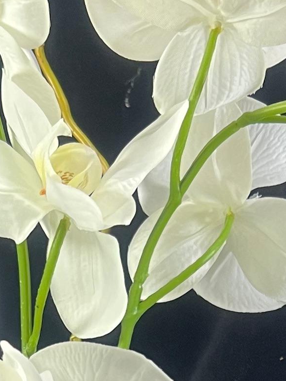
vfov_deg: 13.9
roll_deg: +0.3
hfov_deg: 10.9
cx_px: 9
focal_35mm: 135
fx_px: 1488
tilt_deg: -13.8
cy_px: 531
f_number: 1.5
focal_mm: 5.7
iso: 100
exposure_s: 1/50
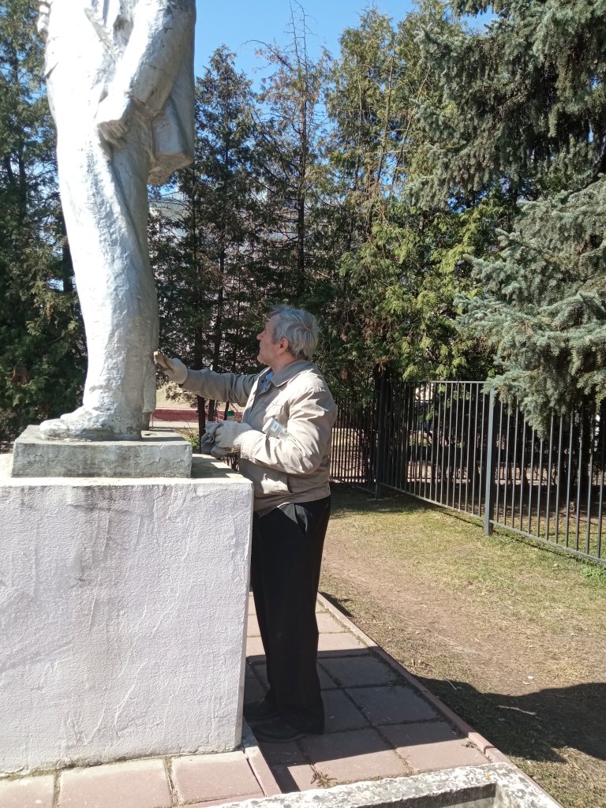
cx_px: 303
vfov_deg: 65.3
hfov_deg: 51.4
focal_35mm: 27
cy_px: 404
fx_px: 630
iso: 112
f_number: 2.2
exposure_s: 1/488
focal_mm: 3.79
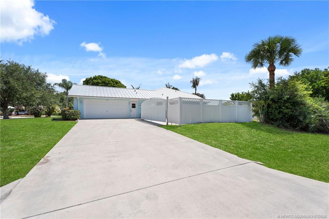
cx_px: 164
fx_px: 146
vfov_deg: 73.7
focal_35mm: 16
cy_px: 110
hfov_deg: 96.8
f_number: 9
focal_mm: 16
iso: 250
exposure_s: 1/160
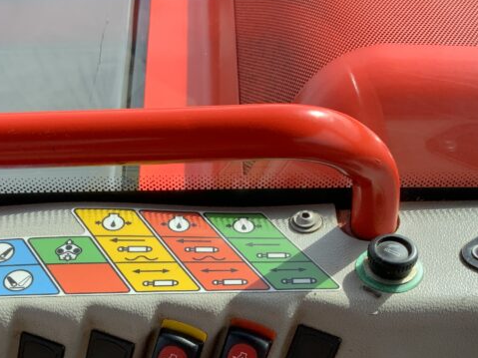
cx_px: 232
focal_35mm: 62
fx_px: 856
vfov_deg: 23.0
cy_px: 328
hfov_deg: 31.2
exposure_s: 1/545
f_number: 1.8
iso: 16
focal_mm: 3
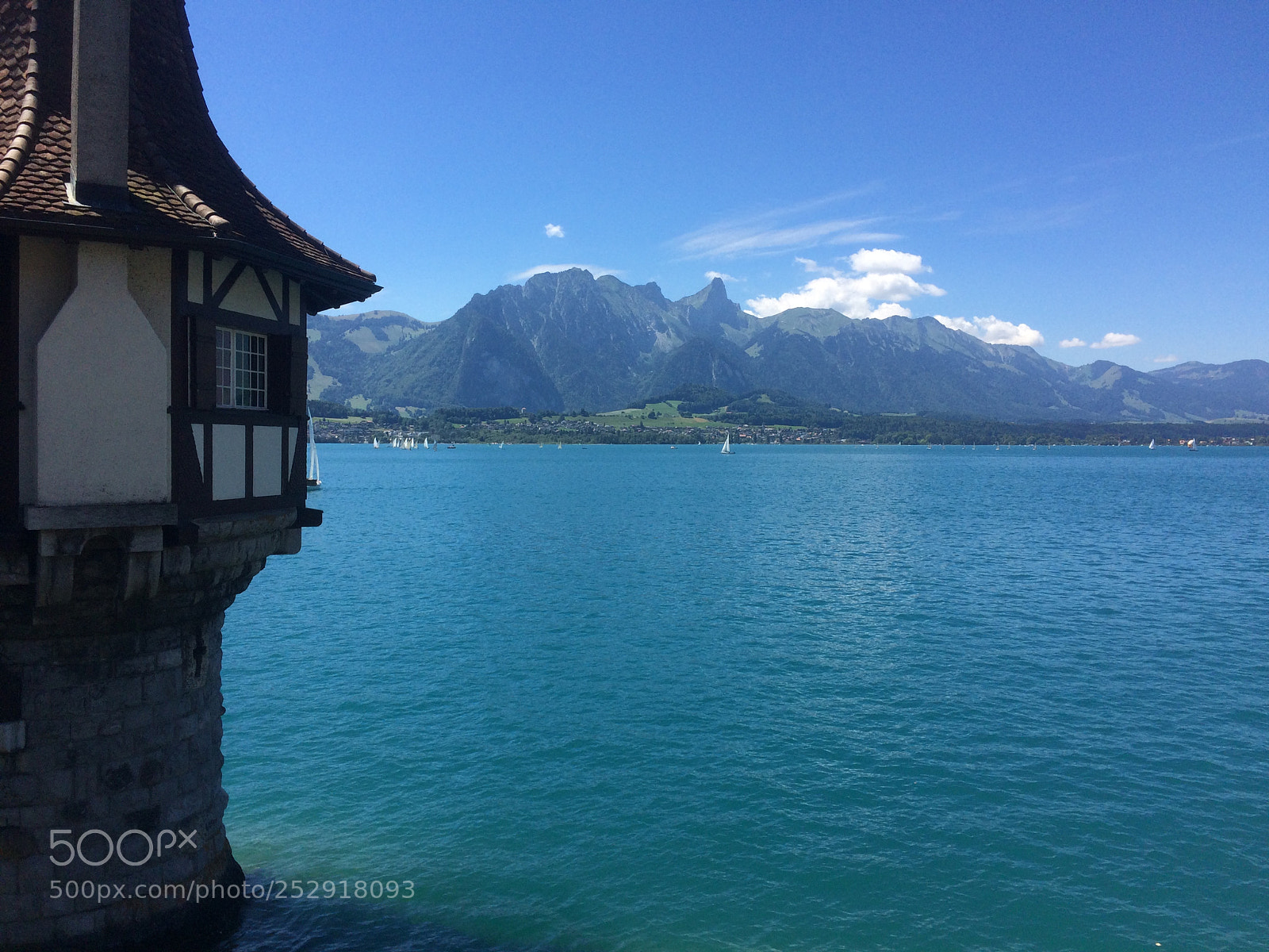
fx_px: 1063
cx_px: 634
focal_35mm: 29
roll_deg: -0.3
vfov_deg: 48.2
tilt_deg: -5.3
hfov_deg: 61.7
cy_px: 476
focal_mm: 4.15
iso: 32
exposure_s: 1/2564
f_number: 2.2
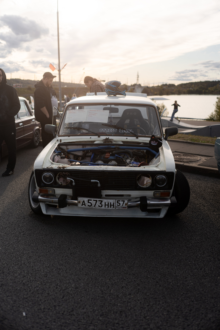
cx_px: 110
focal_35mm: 35
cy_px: 165
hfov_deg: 37.9
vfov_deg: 54.4
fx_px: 321
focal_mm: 35
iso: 100
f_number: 2.2
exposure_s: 1/2000
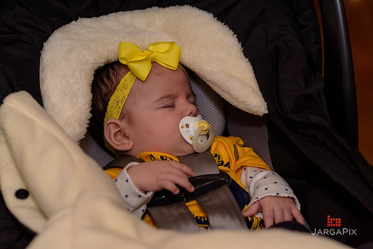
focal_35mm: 85
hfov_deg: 23.9
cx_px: 186
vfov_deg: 16.1
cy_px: 124
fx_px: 881
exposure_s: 1/160
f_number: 4.5
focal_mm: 85
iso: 400
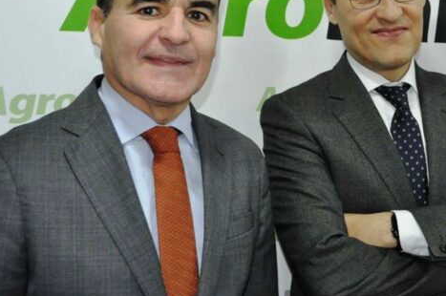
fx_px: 854
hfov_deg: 28.7
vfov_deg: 19.5
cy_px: 63
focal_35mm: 69
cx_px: 348
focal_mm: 28
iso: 1600
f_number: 5
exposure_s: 1/80
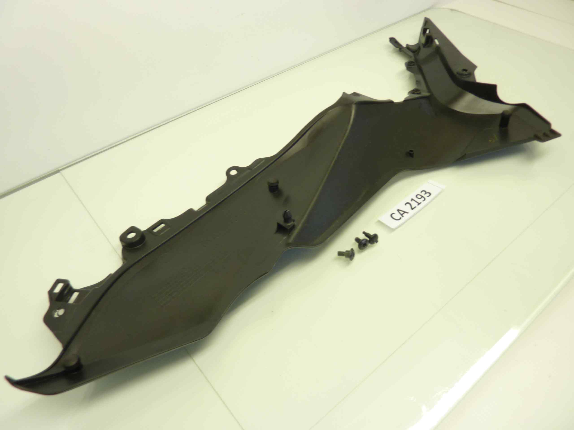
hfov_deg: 69.4
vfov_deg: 54.9
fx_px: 415
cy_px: 215
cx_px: 287
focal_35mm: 25
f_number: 3.3
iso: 80
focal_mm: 4.1
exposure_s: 1/20
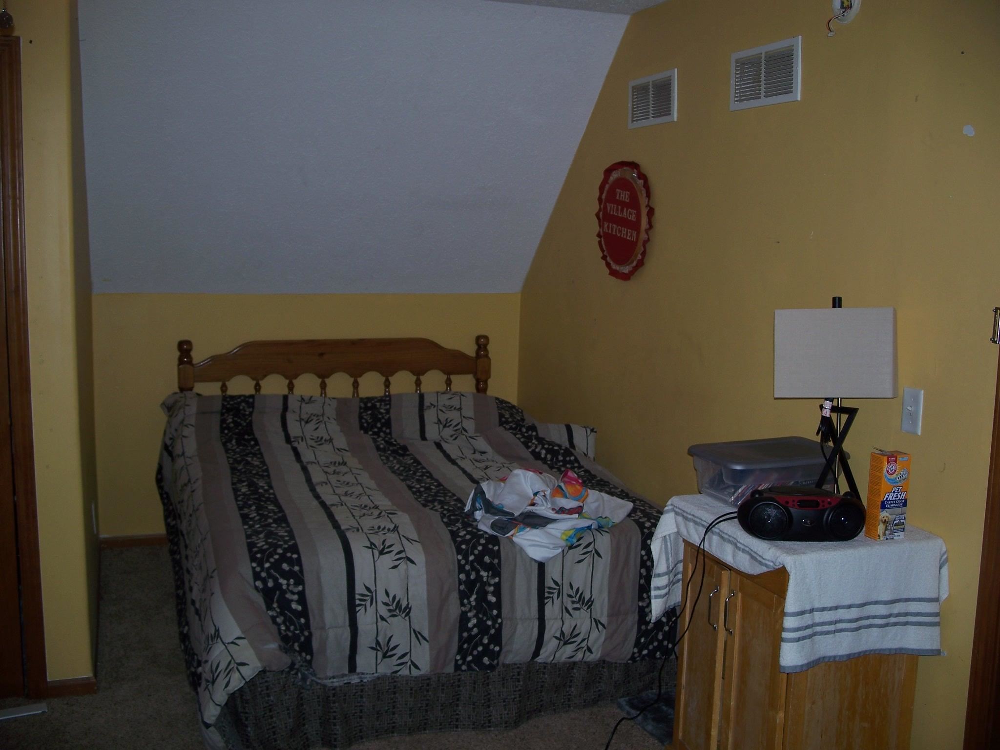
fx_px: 1069
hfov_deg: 50.1
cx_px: 500
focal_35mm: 37
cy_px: 375
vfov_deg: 38.7
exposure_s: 1/60
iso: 64
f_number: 2.8
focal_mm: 7.8
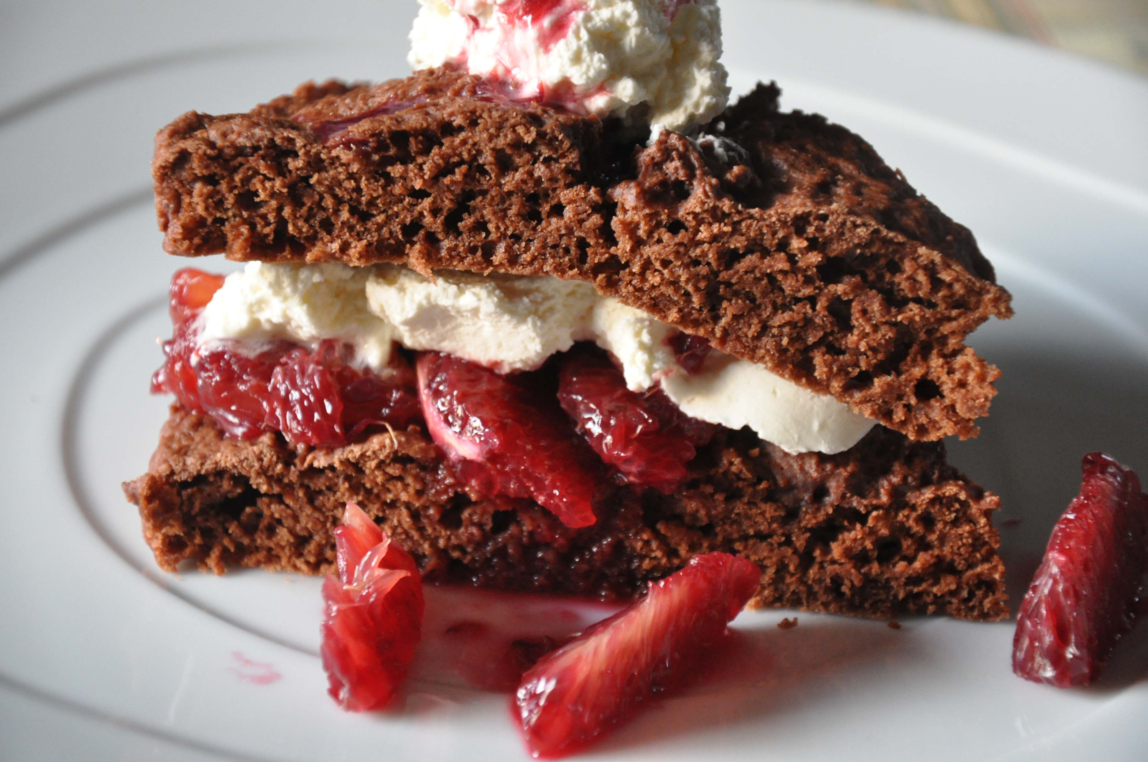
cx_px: 574
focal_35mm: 135
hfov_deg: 15.2
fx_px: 4300
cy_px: 381
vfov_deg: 10.1
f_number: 5.6
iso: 1600
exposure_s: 1/25
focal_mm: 90
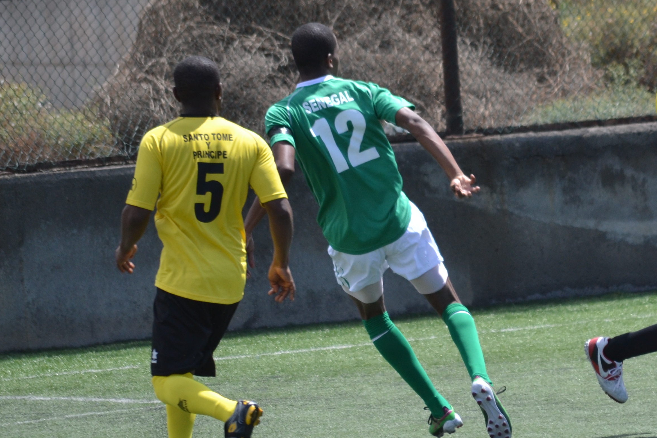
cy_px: 291
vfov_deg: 2.4
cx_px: 493
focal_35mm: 562
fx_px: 10256
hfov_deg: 3.7
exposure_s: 1/1000
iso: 400
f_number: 5.6
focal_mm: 190
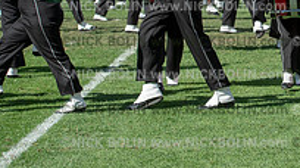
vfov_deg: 5.7
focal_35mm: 209
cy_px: -61
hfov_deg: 10.1
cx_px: 404
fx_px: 1660
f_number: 5
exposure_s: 1/2000
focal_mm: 70
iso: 400
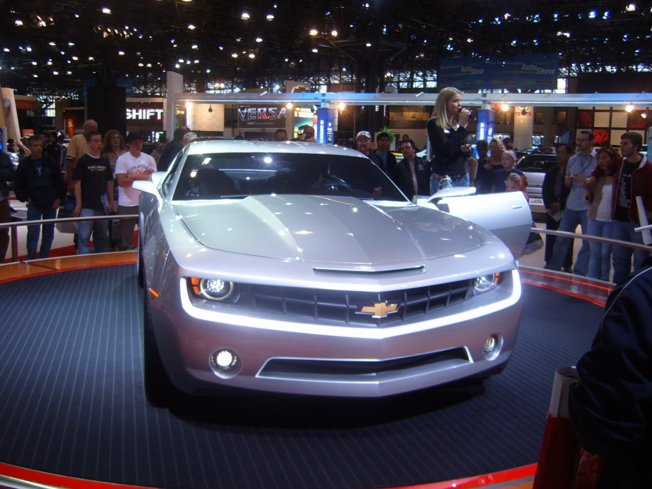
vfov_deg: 38.7
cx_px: 326
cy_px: 244
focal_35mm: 37
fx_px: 697
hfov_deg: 50.1
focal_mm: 6.2
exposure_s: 1/30
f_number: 2.9
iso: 63
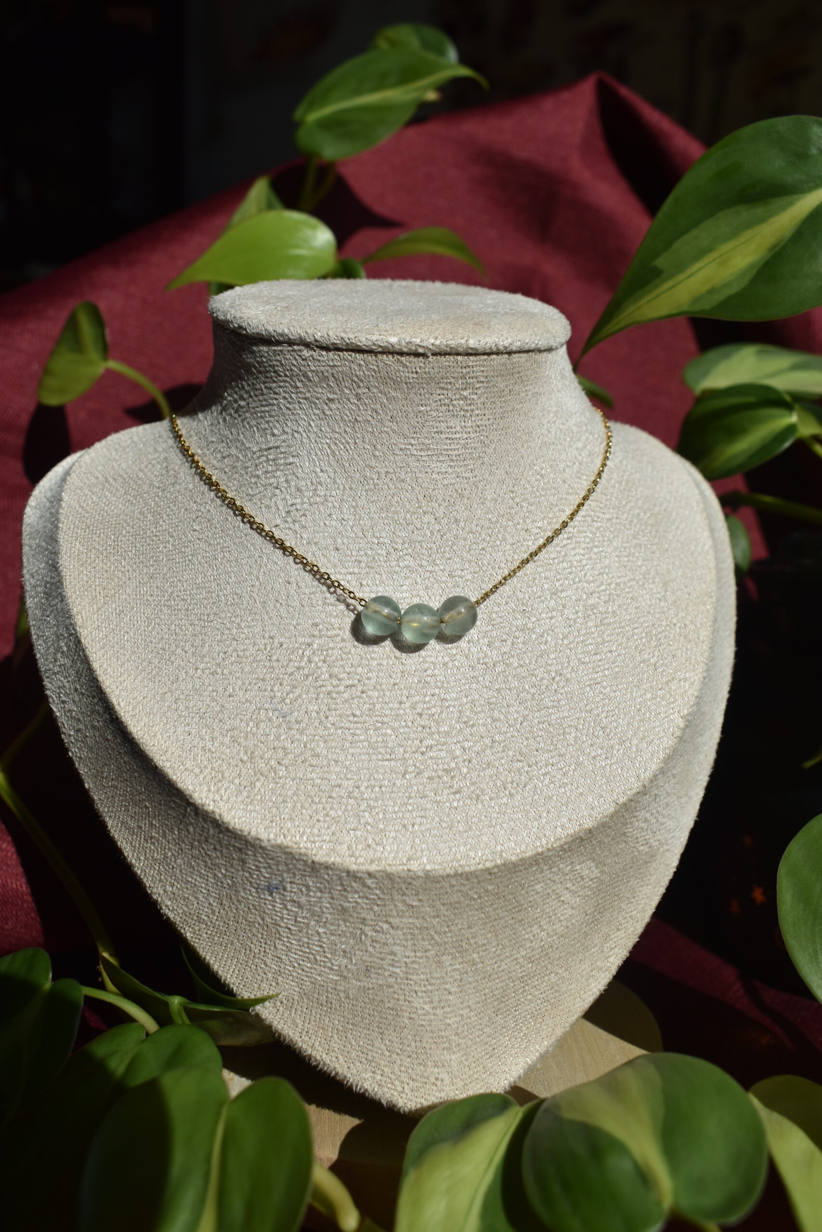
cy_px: 616
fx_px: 1079
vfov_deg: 59.5
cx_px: 411
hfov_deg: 41.7
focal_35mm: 32
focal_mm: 21
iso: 100
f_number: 8
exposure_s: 1/640
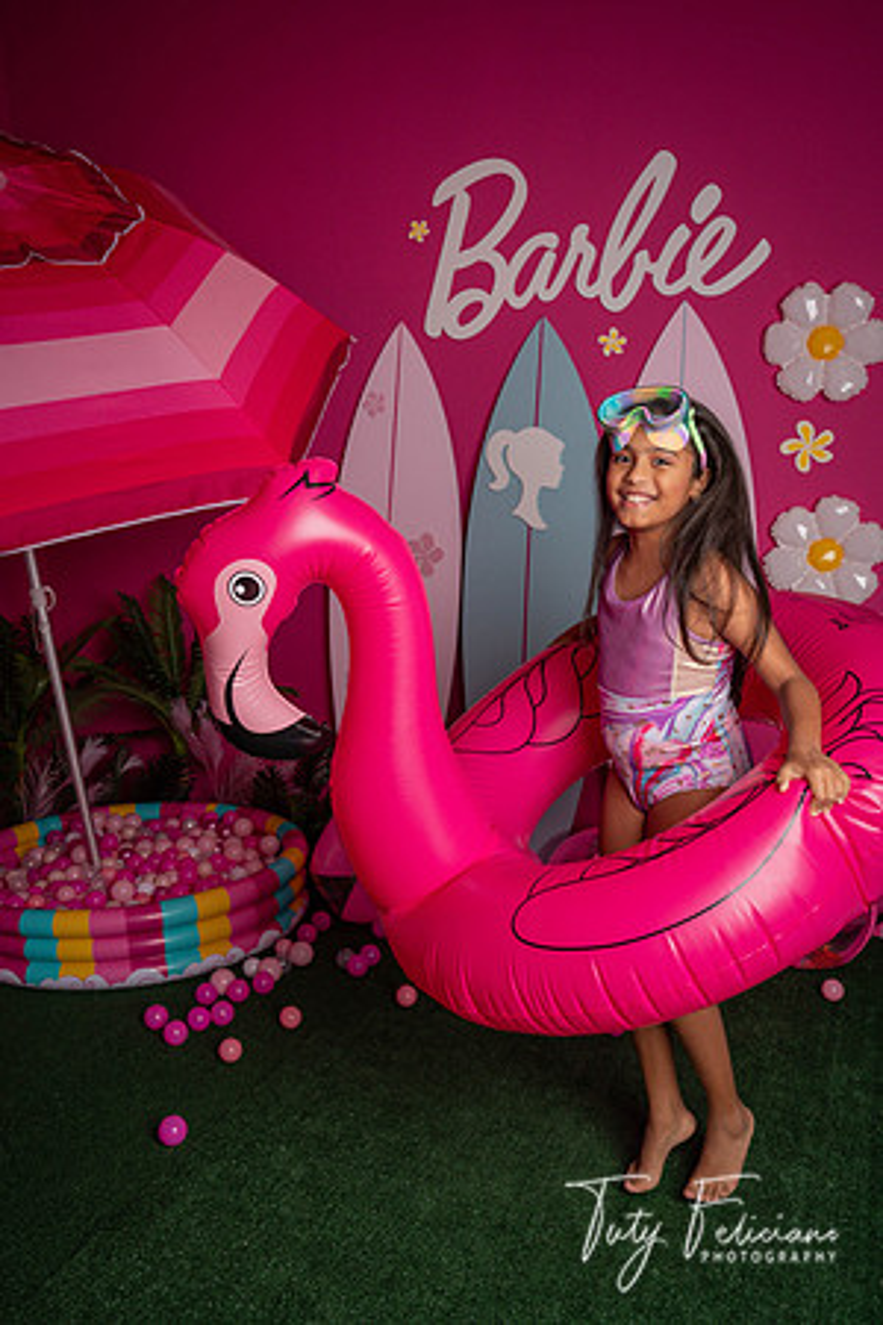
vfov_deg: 63.7
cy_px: 662
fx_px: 1067
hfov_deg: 45.0
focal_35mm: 29
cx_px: 442
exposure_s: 1/250
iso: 500
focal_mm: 29
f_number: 7.1
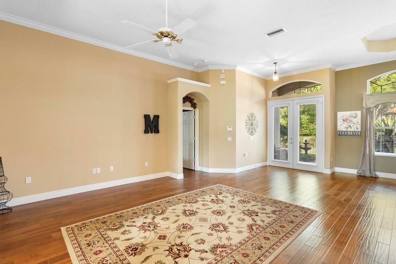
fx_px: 187
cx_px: 202
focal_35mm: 17
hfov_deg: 93.3
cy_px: 138
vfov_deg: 70.4
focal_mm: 16
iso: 800
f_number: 8
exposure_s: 1/3
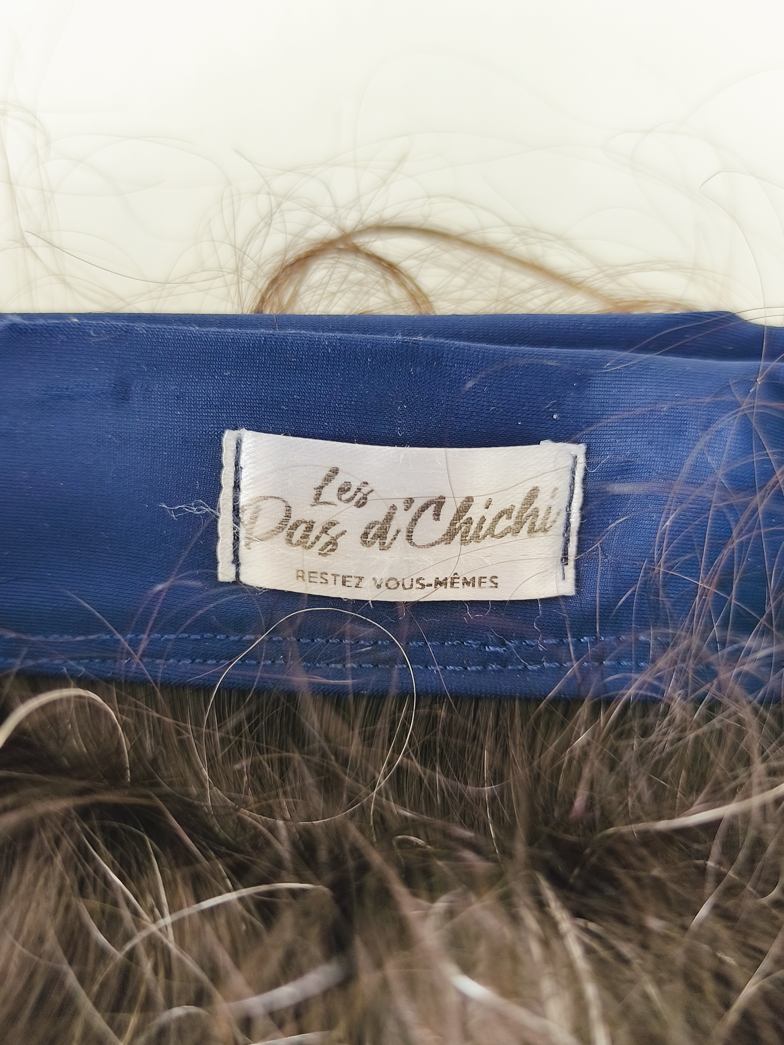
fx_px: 966
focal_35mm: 32
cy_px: 522
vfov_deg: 56.8
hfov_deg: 44.2
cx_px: 392
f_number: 1.65
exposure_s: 1/40
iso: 80
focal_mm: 6.14
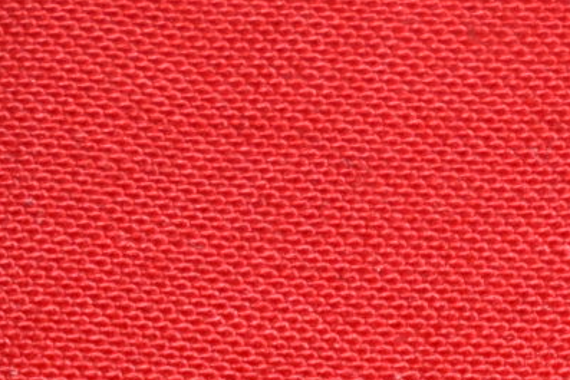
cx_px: 1387
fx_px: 8058
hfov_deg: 4.0
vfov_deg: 2.7
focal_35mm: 509
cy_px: -47
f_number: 5.6
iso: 160
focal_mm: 45
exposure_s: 1/200
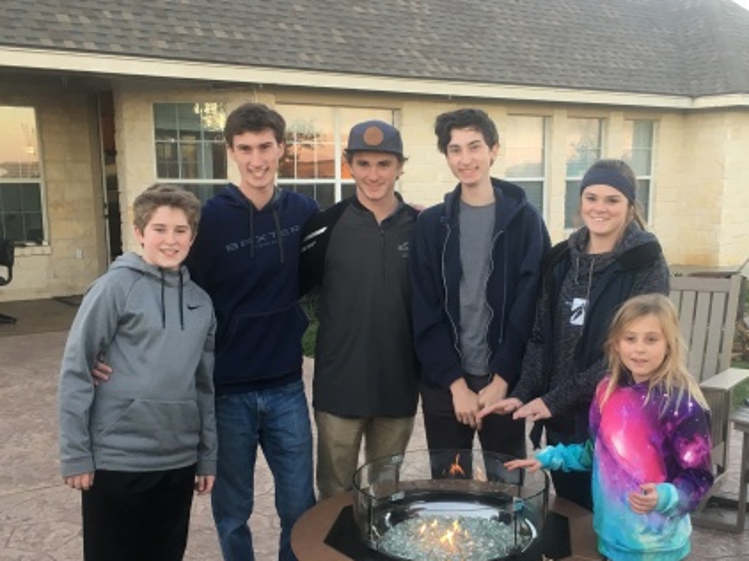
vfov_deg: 32.6
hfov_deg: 42.9
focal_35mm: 44
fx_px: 952
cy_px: 364
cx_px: 419
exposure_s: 1/30
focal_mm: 4.15
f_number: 2.2
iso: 25
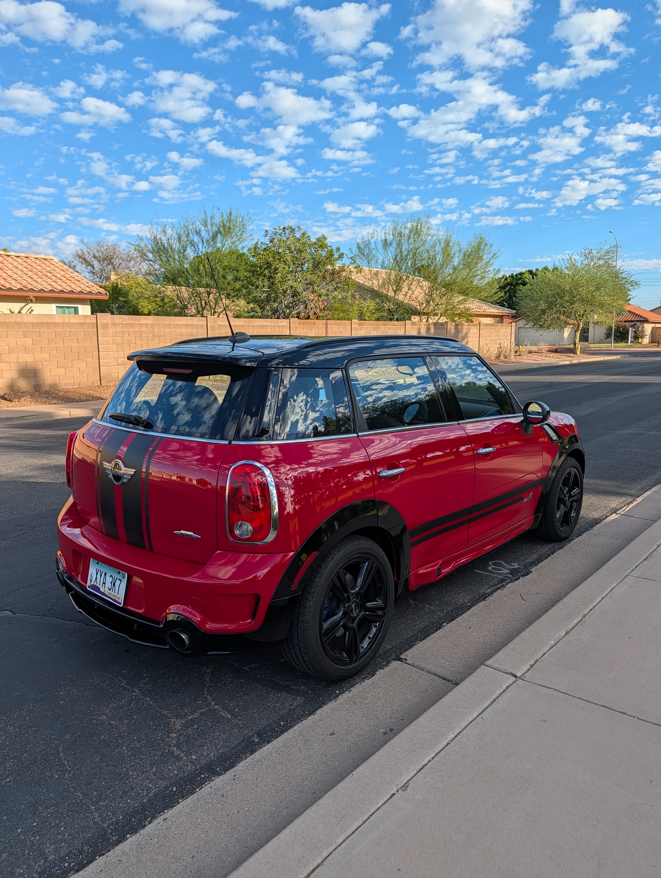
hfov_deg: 56.9
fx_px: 610
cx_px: 330
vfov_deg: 71.5
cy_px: 439
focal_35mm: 24
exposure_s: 1/999
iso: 21
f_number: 1.68
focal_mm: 6.9
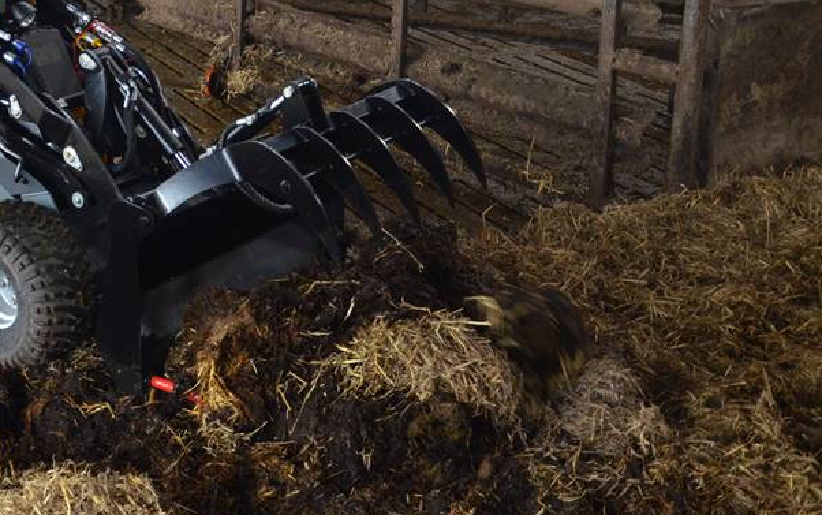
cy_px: 57
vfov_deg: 20.9
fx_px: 1367
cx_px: 106
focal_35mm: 61
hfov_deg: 32.1
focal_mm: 22
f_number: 3.8
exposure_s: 1/30
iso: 1400
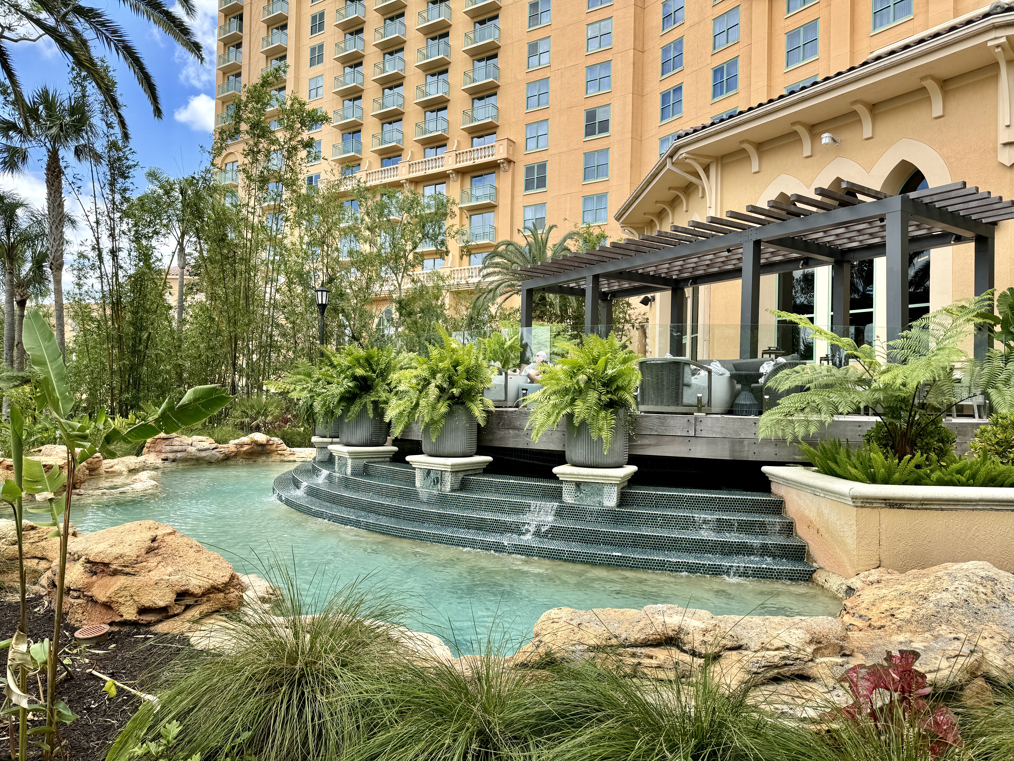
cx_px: 507
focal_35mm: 24
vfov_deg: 56.8
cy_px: 380
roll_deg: -1.3
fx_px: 703
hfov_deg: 71.6
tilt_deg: +1.4
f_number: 1.78
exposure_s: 1/1395
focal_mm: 6.76
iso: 80
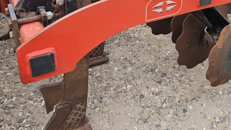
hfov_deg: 38.0
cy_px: -19
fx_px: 325
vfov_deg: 21.3
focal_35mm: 53
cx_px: 178
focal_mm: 5.4
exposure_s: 1/516
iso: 25
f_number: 1.8
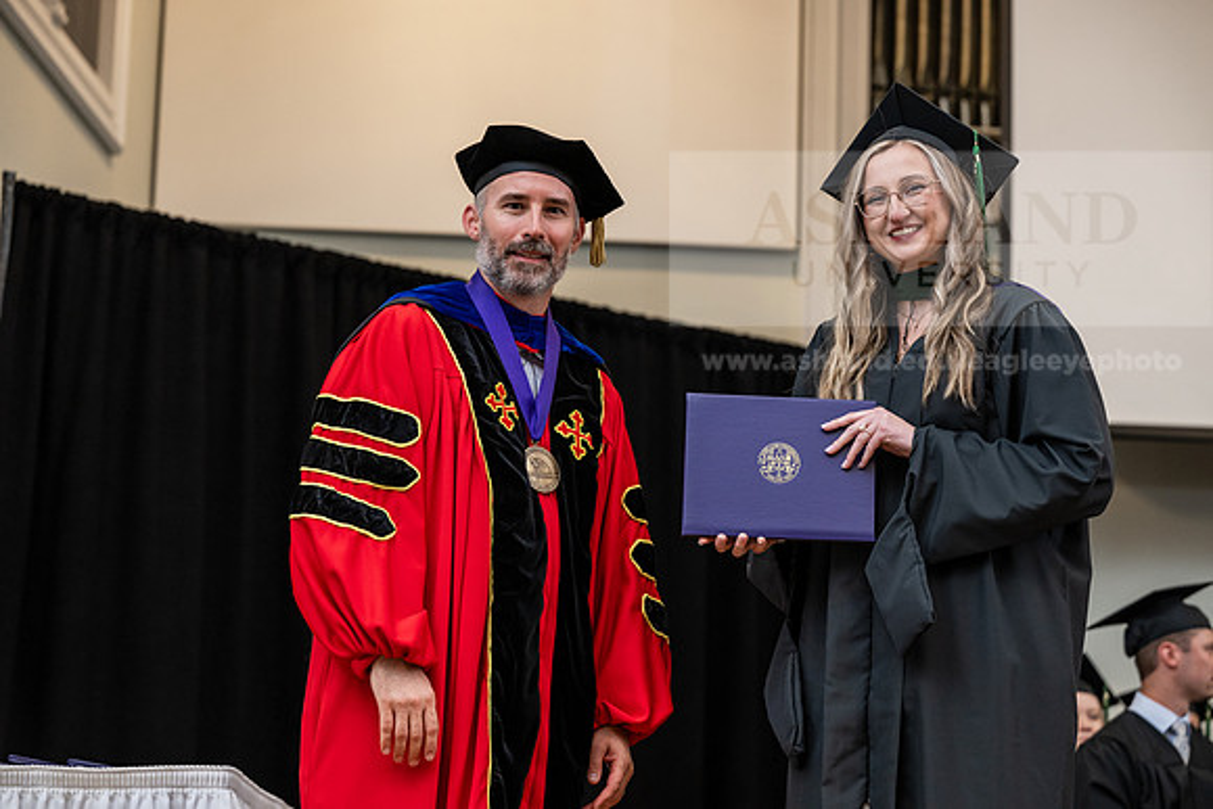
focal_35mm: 86
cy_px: 404
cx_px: 606
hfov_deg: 23.6
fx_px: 2898
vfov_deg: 15.9
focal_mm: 86
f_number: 3.5
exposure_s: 1/200
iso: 1600
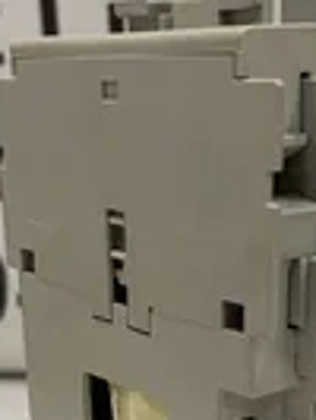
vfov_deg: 23.8
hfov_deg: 18.9
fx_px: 948
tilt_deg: -21.0
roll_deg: -1.3
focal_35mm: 78
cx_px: 193
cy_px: 429
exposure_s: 1/60
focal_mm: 4.2
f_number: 1.6
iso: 160
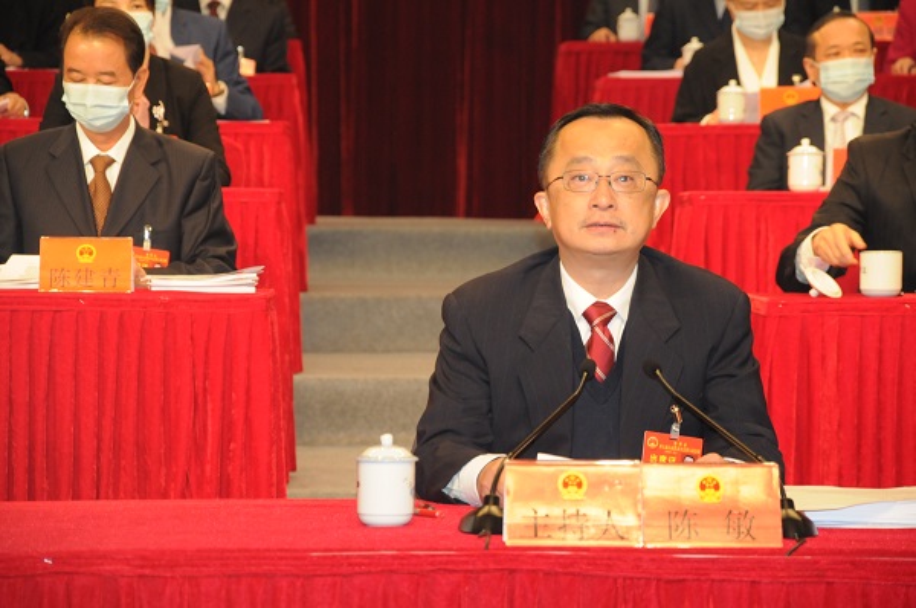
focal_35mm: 158
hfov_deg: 13.1
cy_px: 304
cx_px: 458
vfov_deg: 8.7
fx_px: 4001
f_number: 5.6
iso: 1100
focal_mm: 105
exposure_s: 1/60
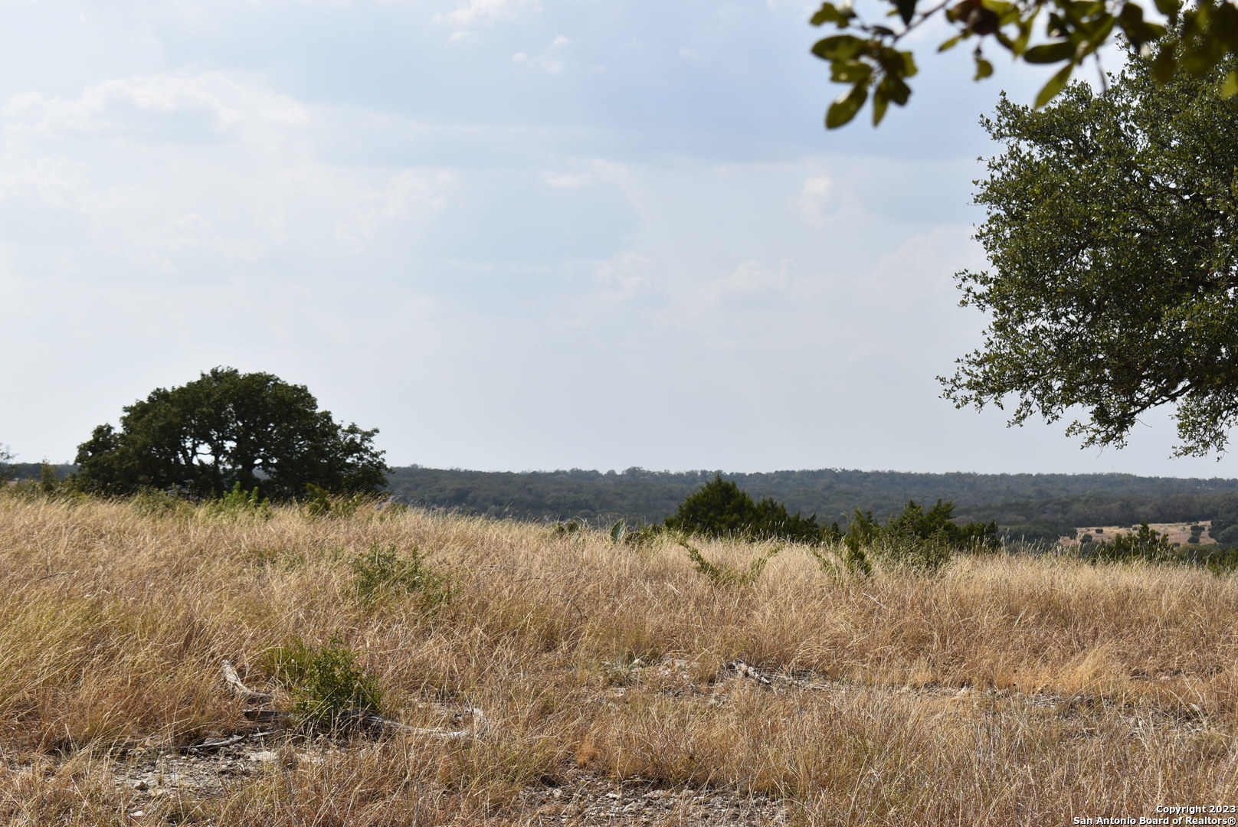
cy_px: 414
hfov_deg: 24.6
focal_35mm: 82
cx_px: 619
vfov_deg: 16.6
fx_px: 2839
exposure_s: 1/400
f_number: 10
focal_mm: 55
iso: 100
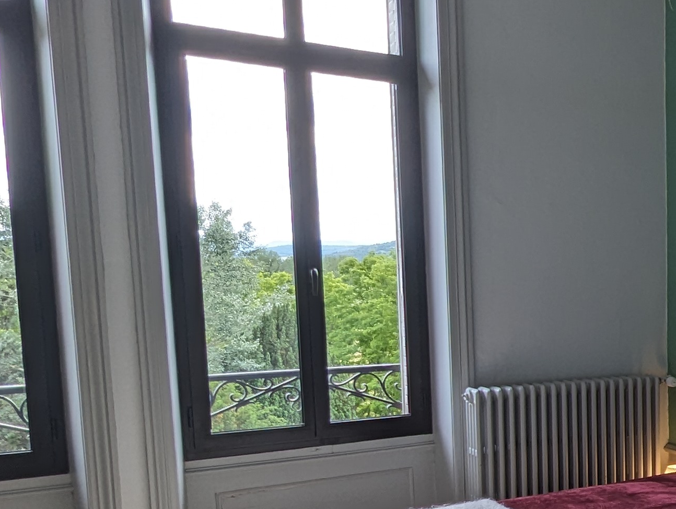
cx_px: 846
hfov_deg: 34.6
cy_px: 360
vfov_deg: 34.7
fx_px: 802
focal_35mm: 41
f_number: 2.2
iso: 76
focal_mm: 1.95
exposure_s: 1/247
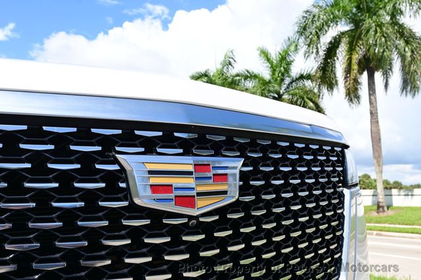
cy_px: 140
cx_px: 210
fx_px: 386
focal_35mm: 33
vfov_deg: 39.9
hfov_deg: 57.2
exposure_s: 1/200
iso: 100
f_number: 7.1
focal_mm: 22
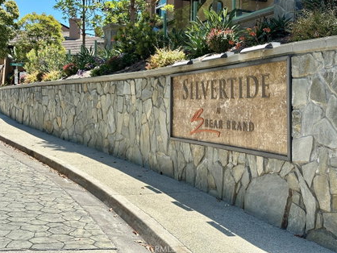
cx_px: 169
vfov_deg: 29.7
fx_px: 477
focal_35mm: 49
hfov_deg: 38.9
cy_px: 125
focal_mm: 6.86
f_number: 1.78
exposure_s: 1/1815
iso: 64
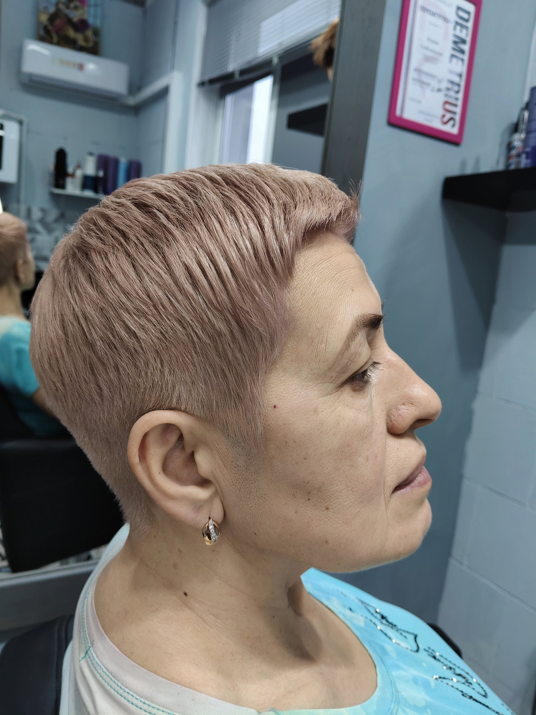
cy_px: 358
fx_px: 537
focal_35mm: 26
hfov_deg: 53.1
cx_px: 268
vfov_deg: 67.3
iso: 124
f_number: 1.79
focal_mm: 4.84
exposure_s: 1/100
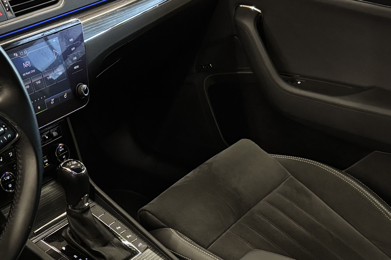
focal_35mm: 63
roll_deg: -3.3
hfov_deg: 30.9
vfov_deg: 21.1
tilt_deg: -36.7
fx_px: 684
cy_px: 230
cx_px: 66
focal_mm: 5.96
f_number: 1.6
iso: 500
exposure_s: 1/56
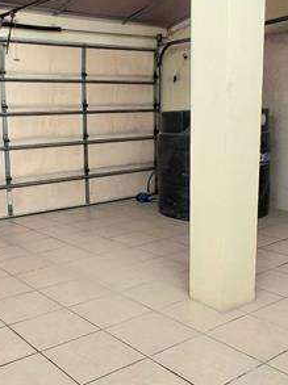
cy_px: 175
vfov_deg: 44.8
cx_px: 110
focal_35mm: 42
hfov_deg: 34.1
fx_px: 467
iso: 40
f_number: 2.2
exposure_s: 1/60.2
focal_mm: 1.64
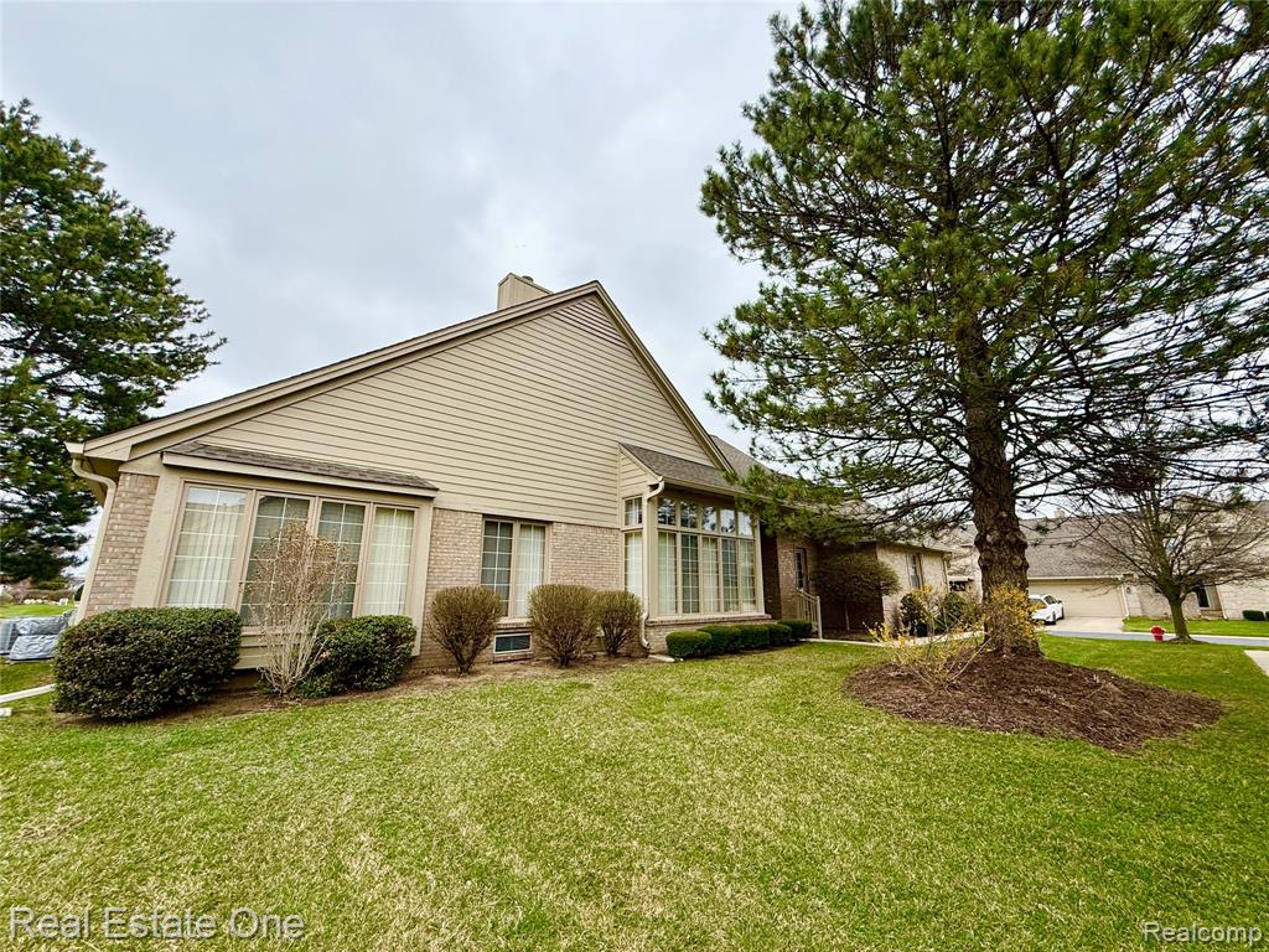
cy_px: 476
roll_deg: +0.2
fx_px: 513
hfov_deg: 102.1
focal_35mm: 14
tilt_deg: +13.8
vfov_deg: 85.7
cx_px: 634
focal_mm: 2.22
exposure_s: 1/779
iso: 64
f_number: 2.2
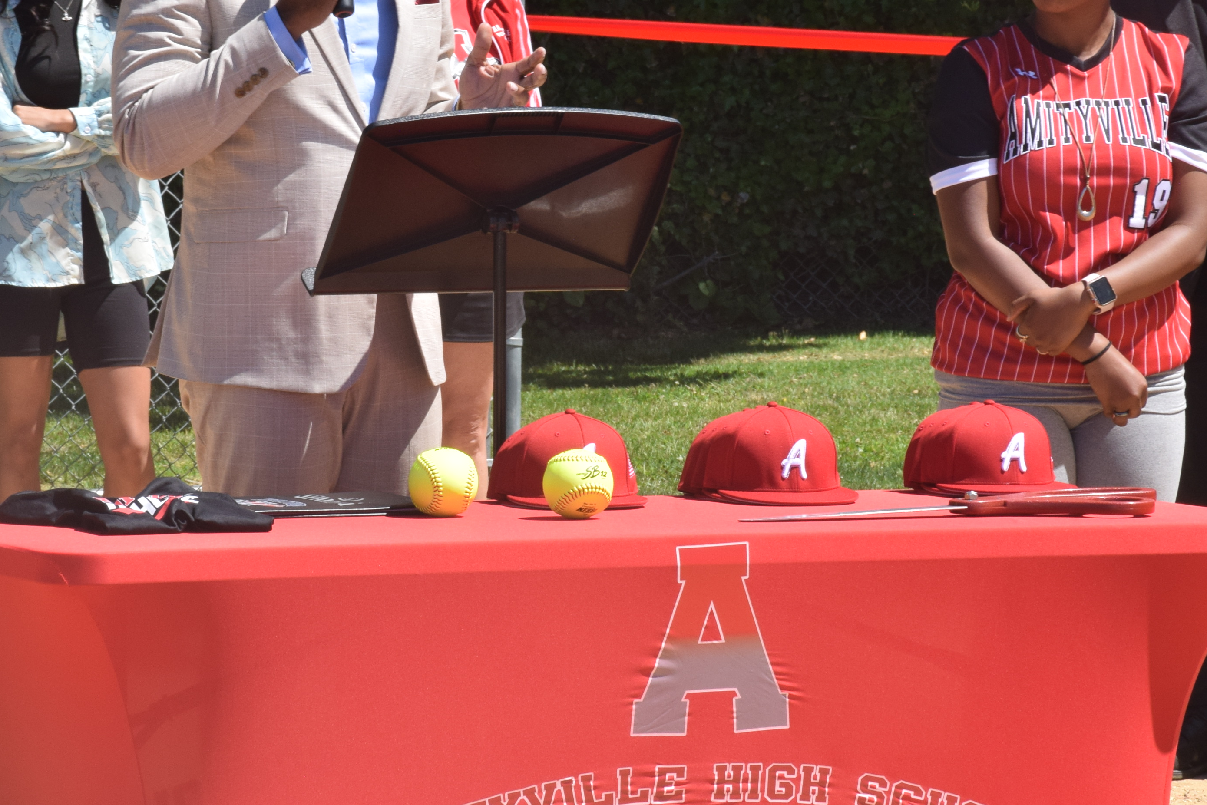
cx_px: 478
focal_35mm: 255
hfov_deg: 8.1
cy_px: 336
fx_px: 8544
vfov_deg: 5.4
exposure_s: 1/200
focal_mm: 105
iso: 400
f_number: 18
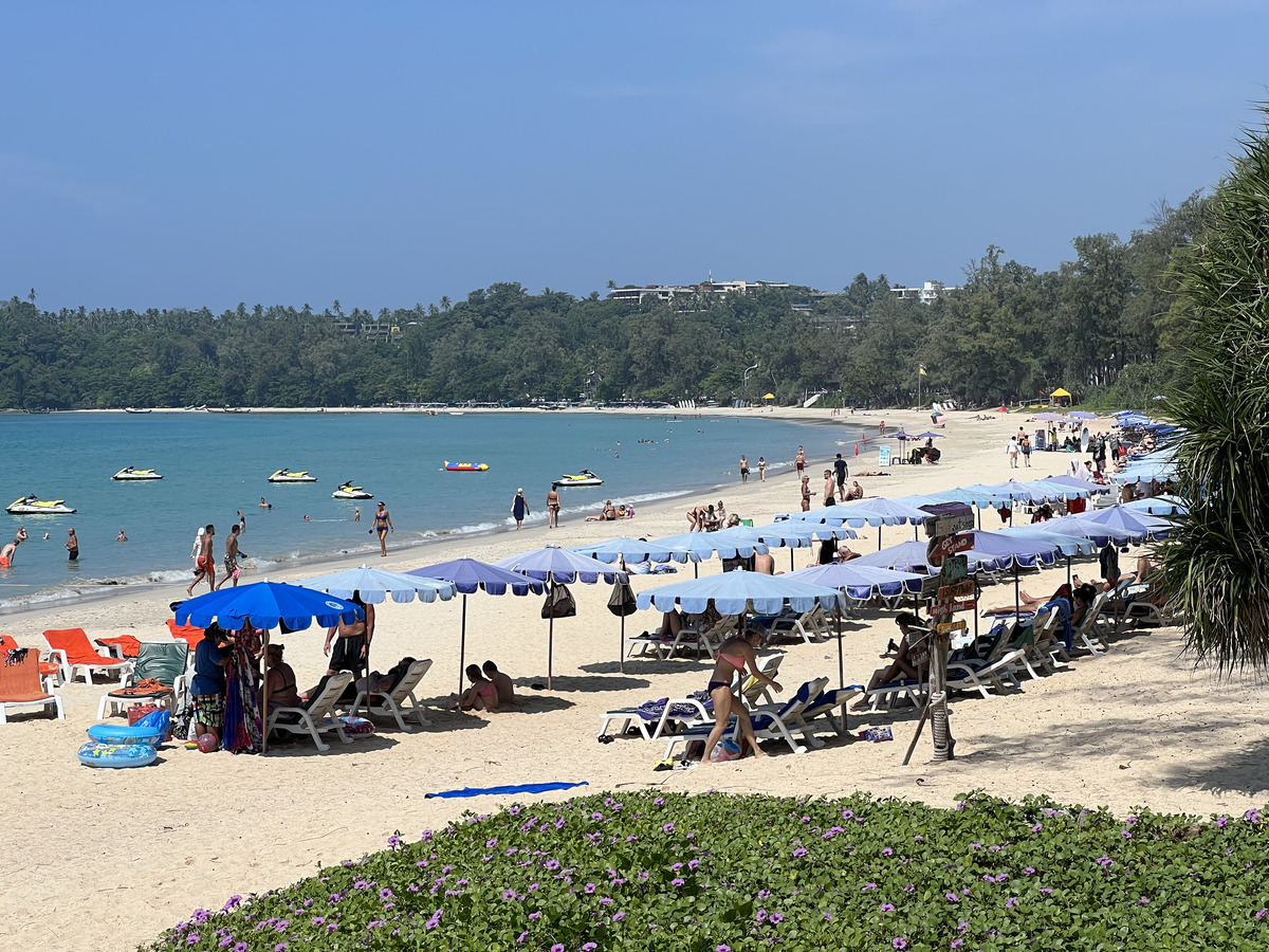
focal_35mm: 77
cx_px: 634
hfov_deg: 25.3
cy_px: 476
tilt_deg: -1.3
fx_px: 2823
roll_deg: +0.6
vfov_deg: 19.1
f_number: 2.8
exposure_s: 1/1292
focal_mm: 9
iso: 32
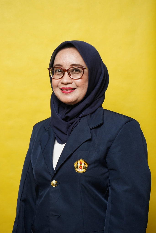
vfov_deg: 28.8
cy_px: 116
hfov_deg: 19.5
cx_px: 78
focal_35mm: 70
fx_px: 455
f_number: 7.1
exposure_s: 1/200
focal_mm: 70
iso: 500
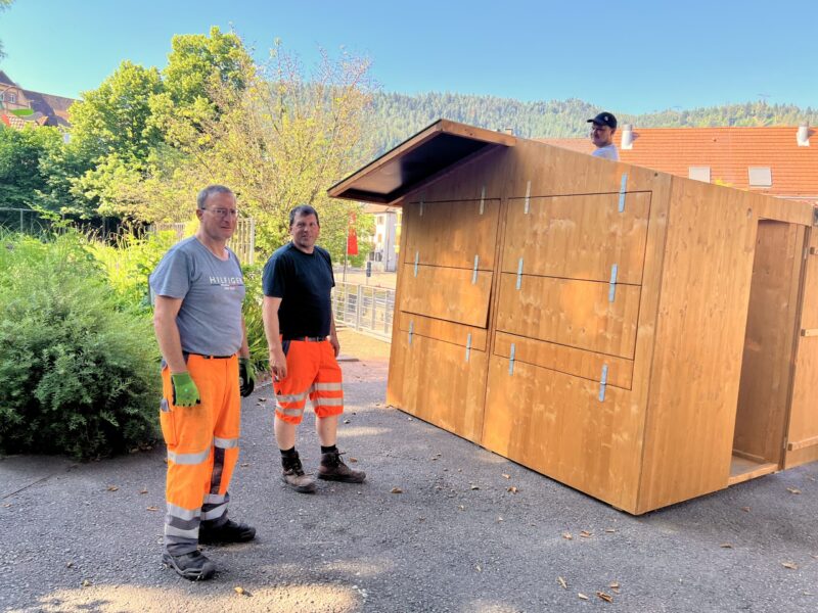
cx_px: 409
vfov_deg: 53.1
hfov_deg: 67.3
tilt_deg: -5.0
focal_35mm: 26
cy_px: 306
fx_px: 614
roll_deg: -2.8
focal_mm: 5.7
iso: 50
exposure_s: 1/488
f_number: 1.5
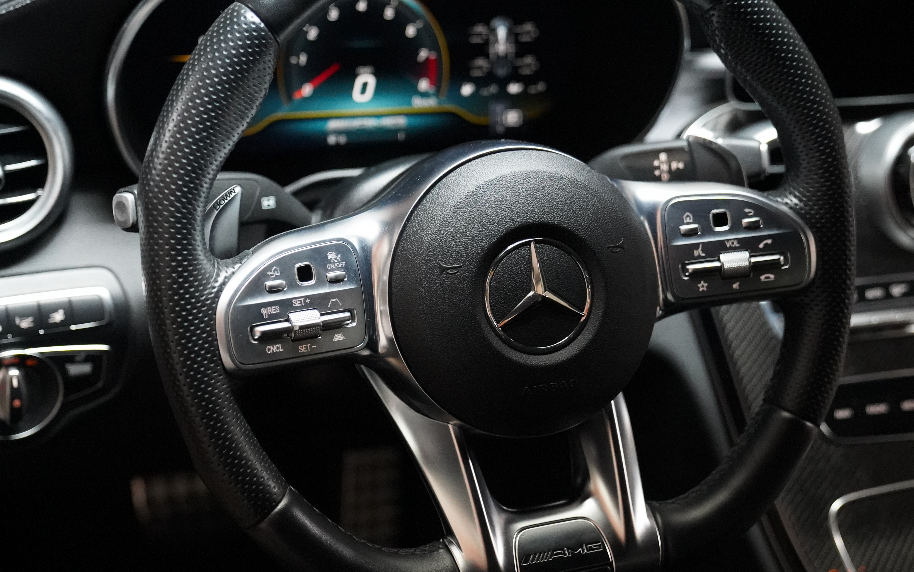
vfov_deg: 18.6
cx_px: 512
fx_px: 1744
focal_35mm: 70
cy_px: 322
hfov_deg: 29.3
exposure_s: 1/160
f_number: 2.8
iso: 10000
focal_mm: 48
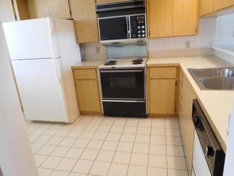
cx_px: 117
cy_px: 88
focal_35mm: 25
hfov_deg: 69.4
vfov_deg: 54.9
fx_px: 169
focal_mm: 4.5
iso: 360
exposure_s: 1/30
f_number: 3.4
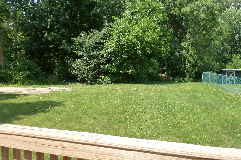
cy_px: 87
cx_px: 121
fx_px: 254
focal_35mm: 38
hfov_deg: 50.7
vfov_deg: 35.0
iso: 160
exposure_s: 1/320
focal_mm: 6.4
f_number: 4
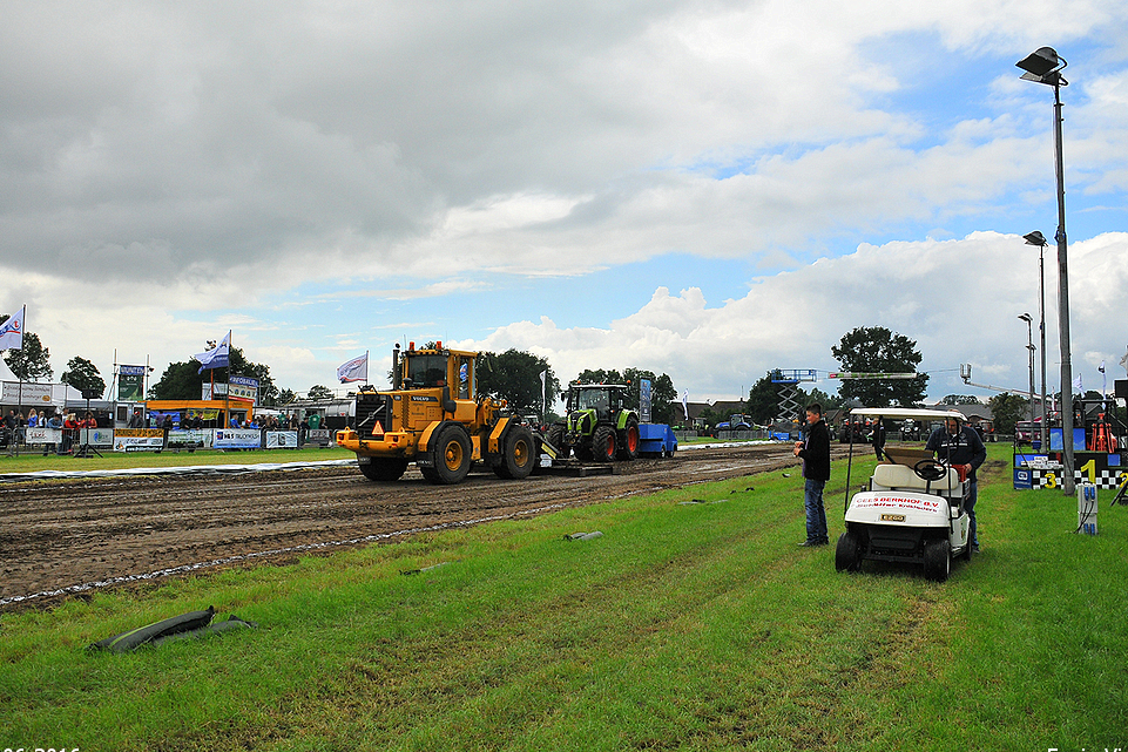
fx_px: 1051
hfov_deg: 56.4
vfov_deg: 39.4
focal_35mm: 34
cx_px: 565
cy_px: 370
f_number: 5
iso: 500
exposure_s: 1/3200
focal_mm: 21
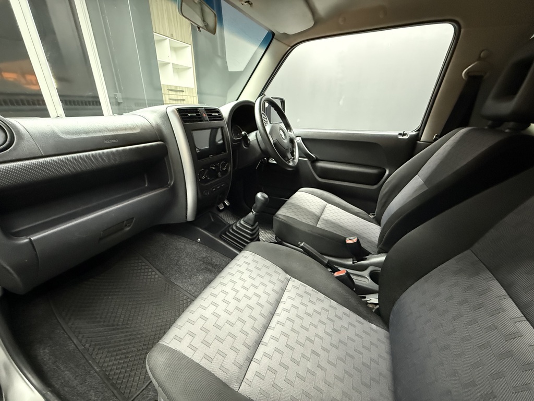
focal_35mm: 14
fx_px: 216
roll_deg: -1.4
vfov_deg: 85.7
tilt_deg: -23.4
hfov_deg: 102.1
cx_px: 267
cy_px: 200
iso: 1250
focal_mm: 2.22
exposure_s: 1/33
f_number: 2.2
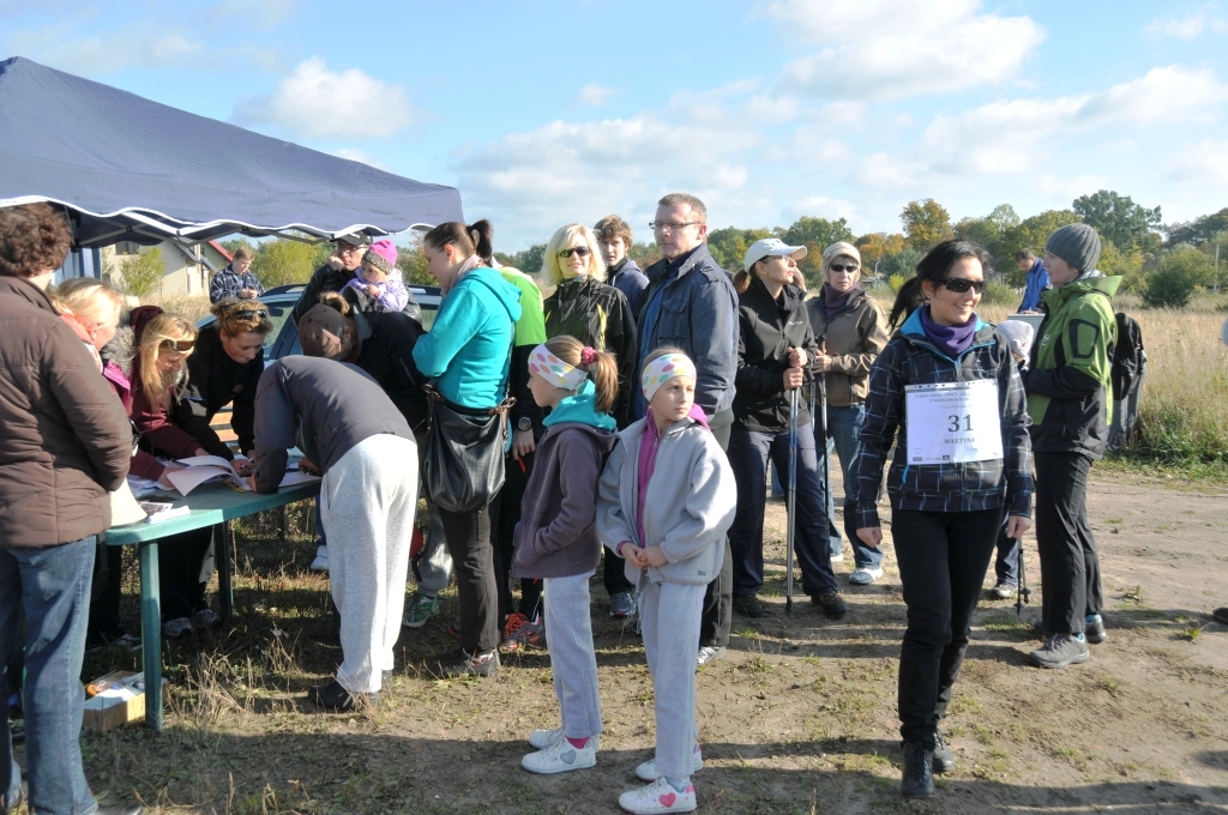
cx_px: 614
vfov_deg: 39.9
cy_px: 408
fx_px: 1124
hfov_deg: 57.3
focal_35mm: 33
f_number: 5.6
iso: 200
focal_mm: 22
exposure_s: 1/400
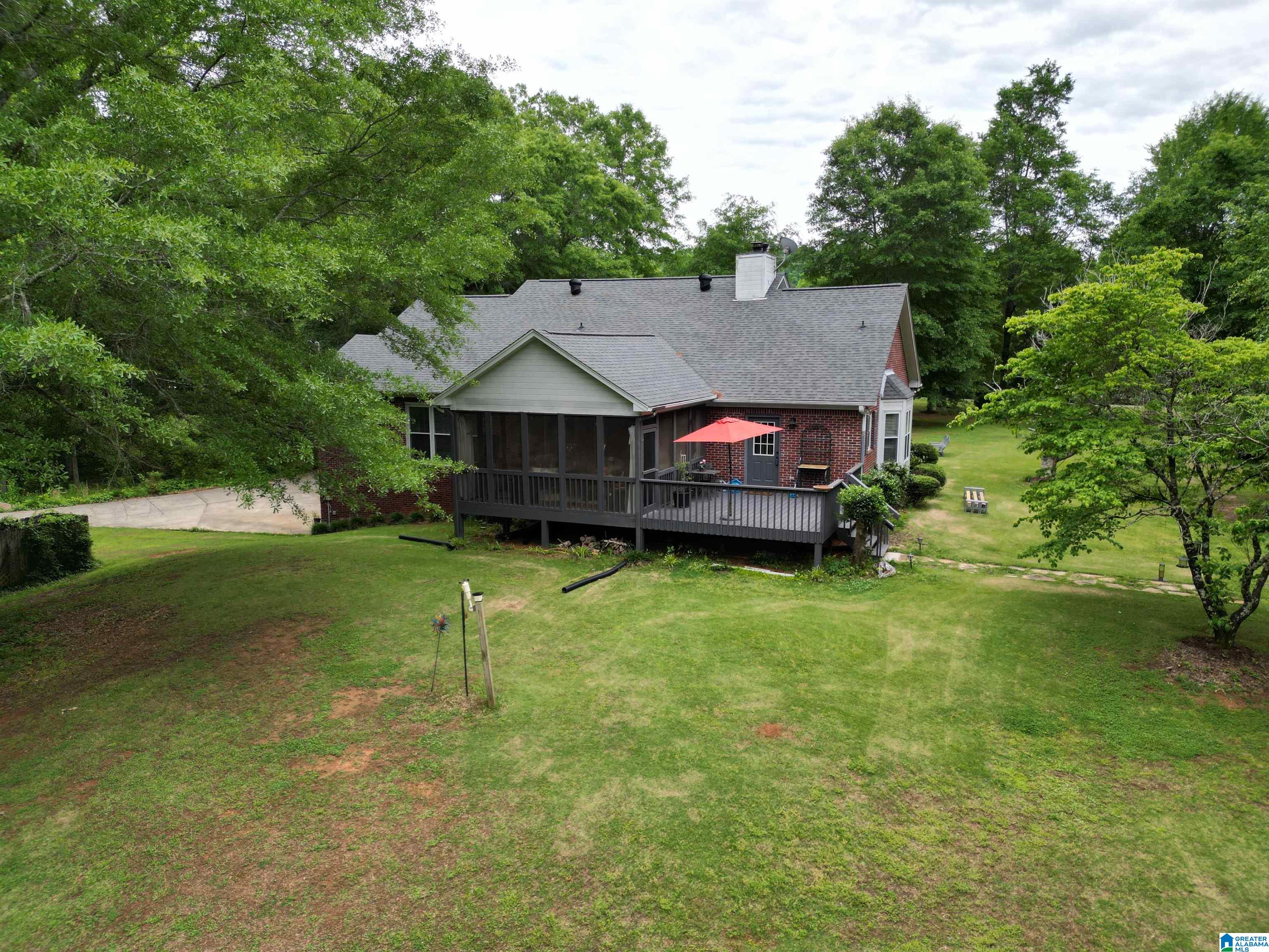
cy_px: 476
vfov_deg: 56.8
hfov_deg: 71.6
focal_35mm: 24
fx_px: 880
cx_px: 634
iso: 100
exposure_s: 1/1250
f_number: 1.7
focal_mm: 6.72
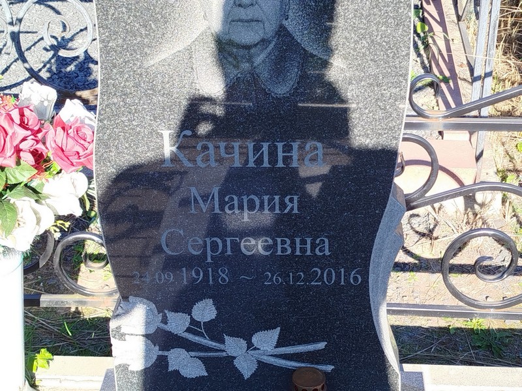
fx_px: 1010
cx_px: 261
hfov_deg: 29.0
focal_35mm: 67
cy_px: 196
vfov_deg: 21.9
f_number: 1.7
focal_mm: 5.31
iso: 50
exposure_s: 1/269
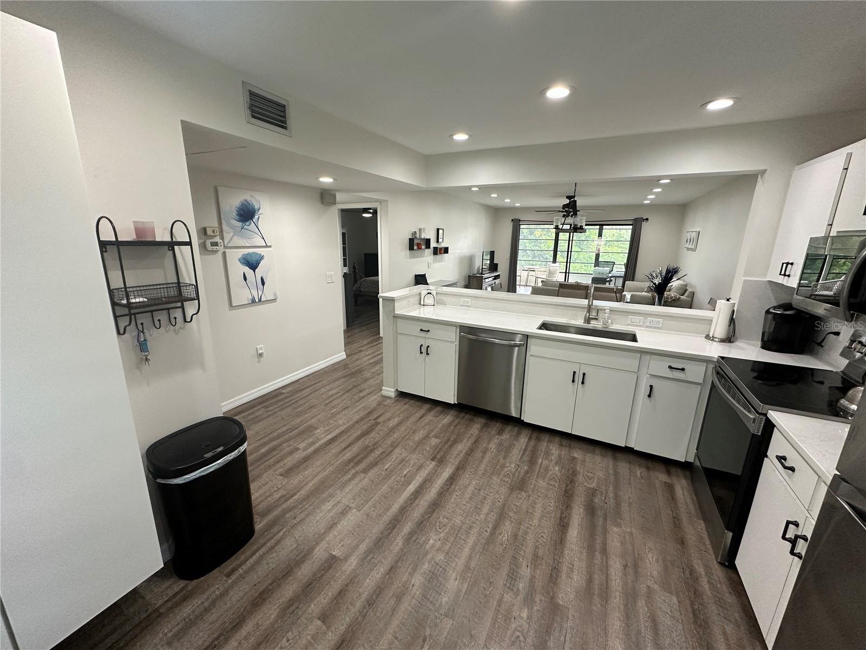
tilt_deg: -14.4
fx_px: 350
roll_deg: -1.2
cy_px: 325
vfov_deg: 85.7
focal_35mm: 14
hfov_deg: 102.1
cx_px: 433
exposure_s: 1/120
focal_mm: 2.22
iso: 250
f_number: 2.2
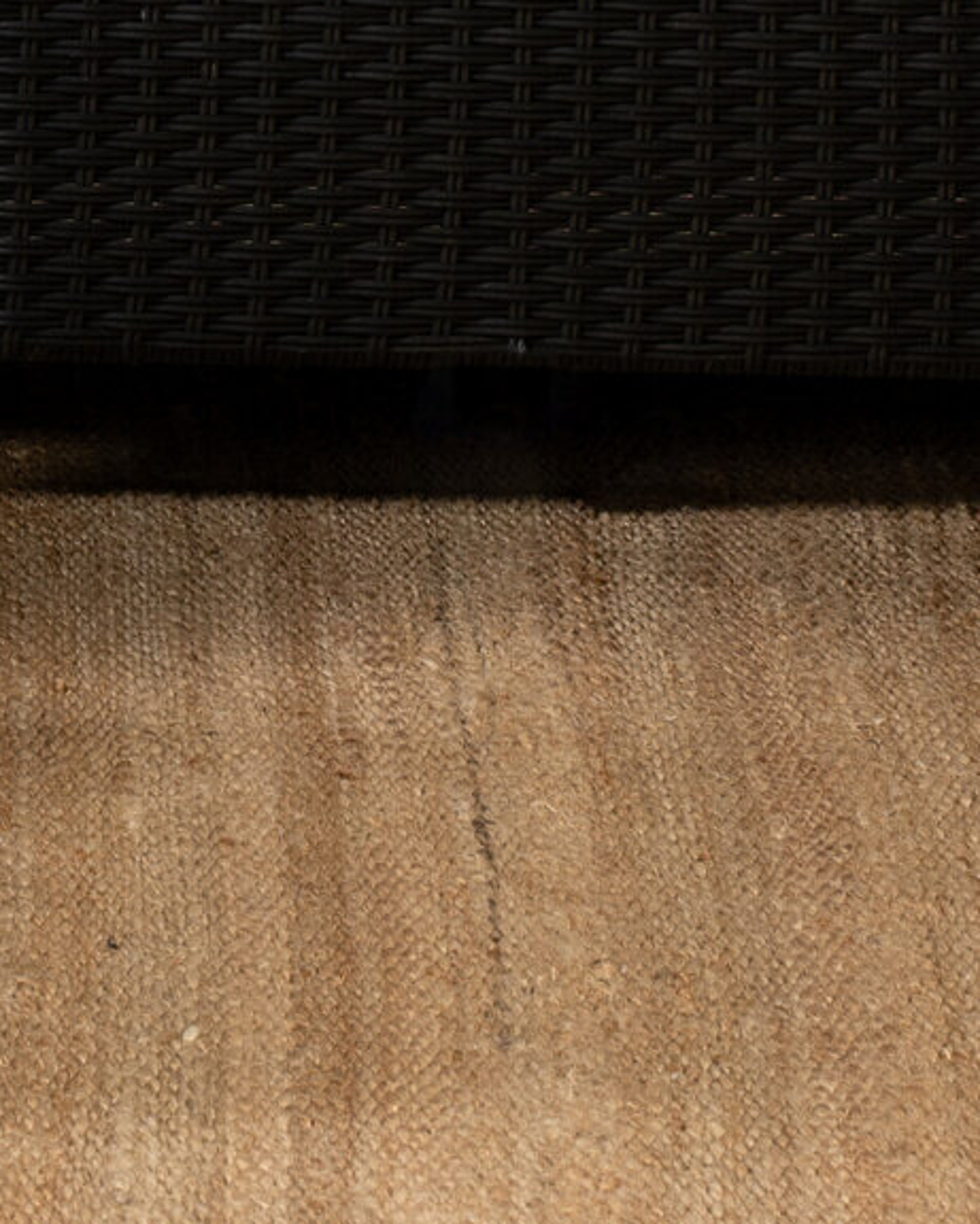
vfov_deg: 5.5
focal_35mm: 342
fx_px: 12396
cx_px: -359
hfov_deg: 4.5
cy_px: -1339
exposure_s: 1/160
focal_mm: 70
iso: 100
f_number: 11
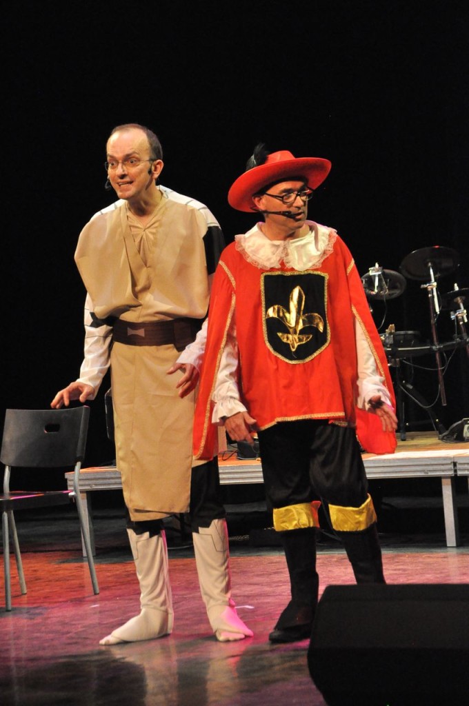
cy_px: 353
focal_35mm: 188
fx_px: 3674
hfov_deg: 7.3
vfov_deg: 11.0
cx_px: 234
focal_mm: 125
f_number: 5.6
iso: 3200
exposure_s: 1/125
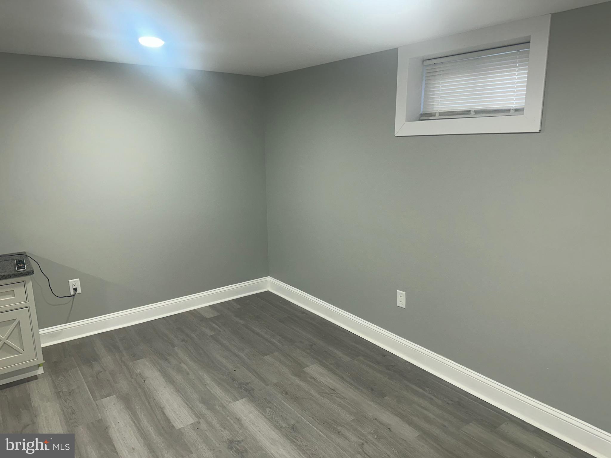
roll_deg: +0.2
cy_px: 229
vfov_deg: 56.8
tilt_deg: -11.9
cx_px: 306
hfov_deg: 71.6
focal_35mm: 24
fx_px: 424
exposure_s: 1/35
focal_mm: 6.86
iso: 64
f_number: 1.78
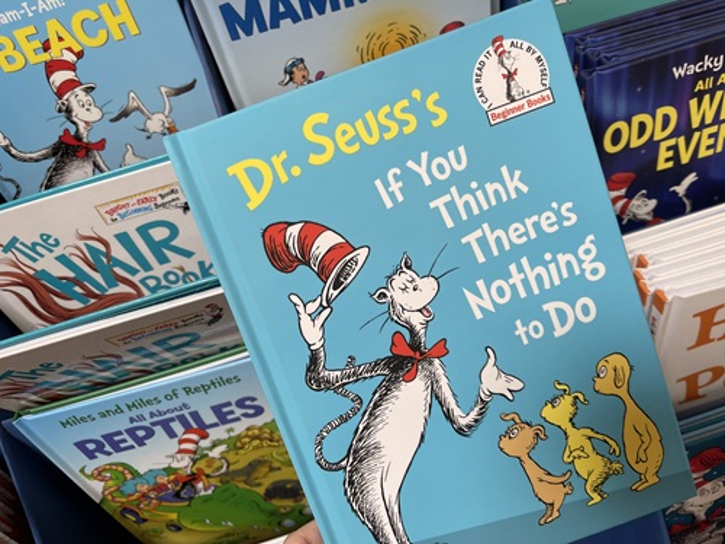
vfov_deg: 54.9
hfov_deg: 69.4
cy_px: 272
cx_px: 362
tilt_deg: -48.9
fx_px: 524
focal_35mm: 25
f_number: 1.6
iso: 40
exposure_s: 1/121
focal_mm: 5.1
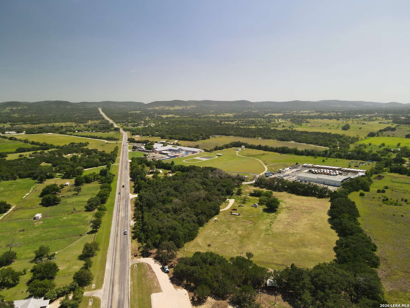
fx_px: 284
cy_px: 154
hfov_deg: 71.6
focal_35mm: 24
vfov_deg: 56.8
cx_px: 205
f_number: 2.8
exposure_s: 1/60
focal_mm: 4.5
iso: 100
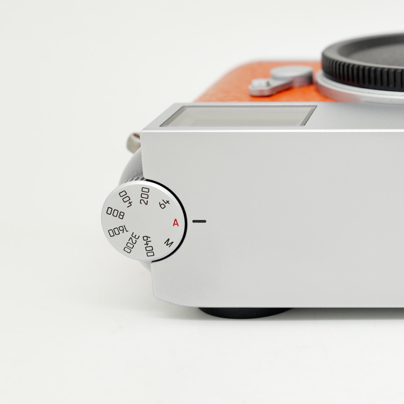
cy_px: 178
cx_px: 474
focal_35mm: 91
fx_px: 1202
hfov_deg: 18.2
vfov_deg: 19.1
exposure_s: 1/100
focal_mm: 43
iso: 800
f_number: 8
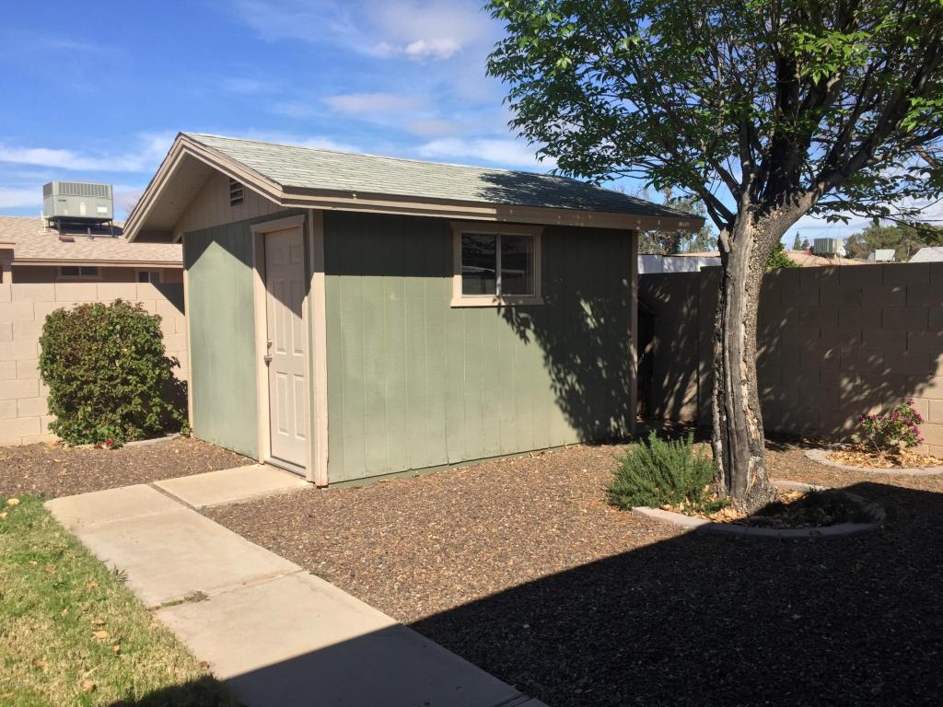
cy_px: 354
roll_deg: -0.3
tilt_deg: -4.0
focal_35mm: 29
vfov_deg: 48.2
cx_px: 472
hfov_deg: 61.7
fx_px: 790
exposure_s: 1/2326
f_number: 2.2
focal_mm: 4.15
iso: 32
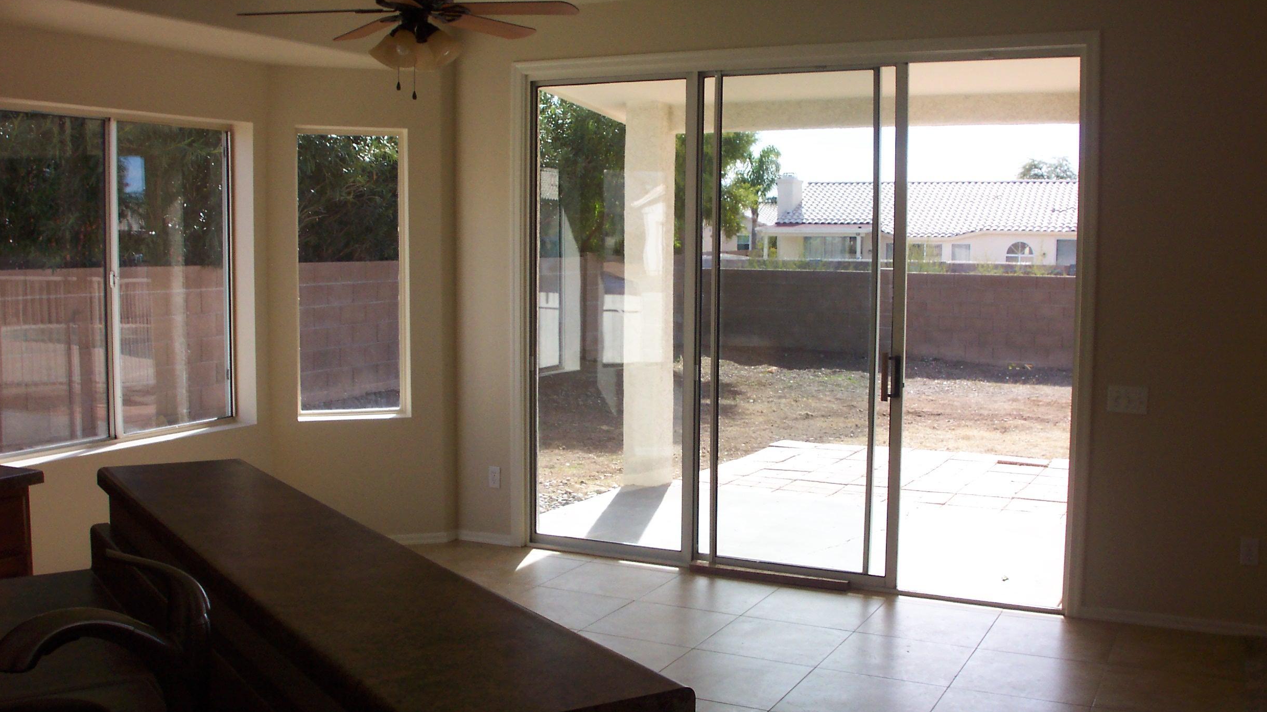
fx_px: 1243
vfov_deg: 32.0
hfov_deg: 54.0
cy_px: 335
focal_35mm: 37
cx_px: 638
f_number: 9.5
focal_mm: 7.5
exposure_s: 1/60
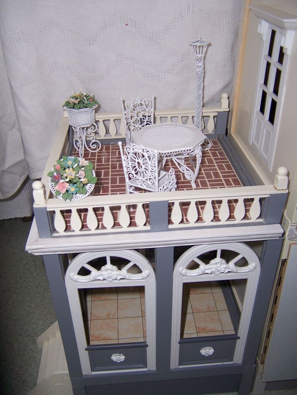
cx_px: 148
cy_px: 198
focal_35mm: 33
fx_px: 377
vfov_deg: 55.3
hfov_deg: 43.0
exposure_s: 1/60
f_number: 2.8
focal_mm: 5.5
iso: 80
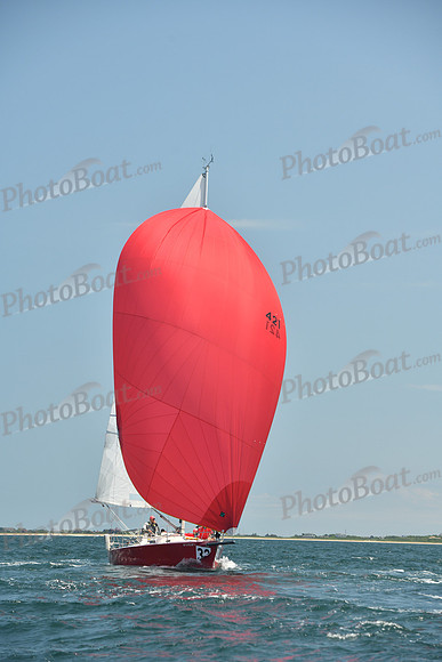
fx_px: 2485
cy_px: 331
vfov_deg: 15.2
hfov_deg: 10.2
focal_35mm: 135
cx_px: 221
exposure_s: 1/640
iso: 320
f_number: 6.3
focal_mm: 135
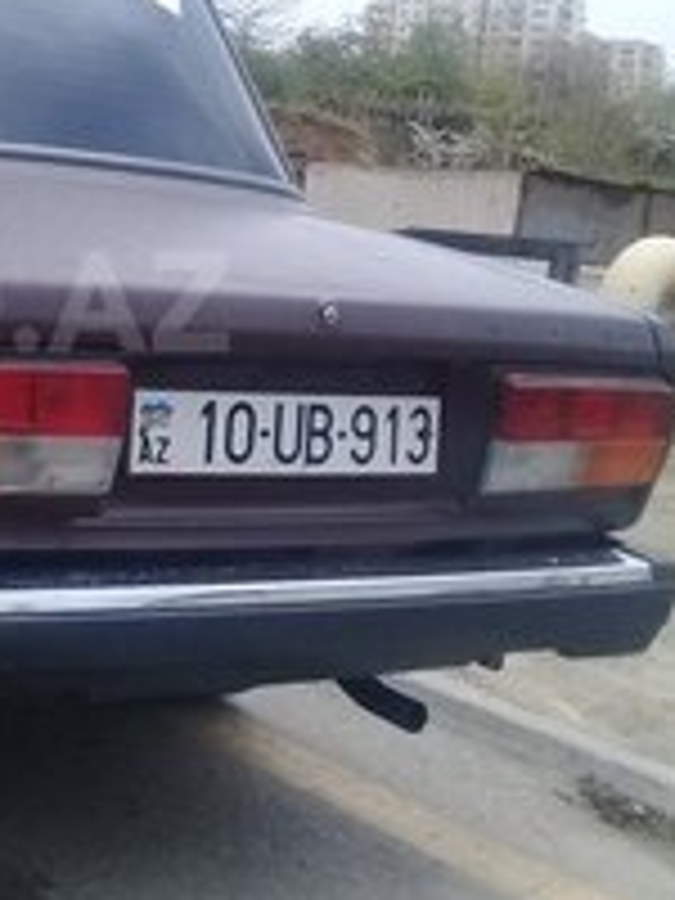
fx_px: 2002
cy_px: 302
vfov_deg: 25.2
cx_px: -117
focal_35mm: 77
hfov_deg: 18.2
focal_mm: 3.3
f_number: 2.2
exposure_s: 1/696
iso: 50
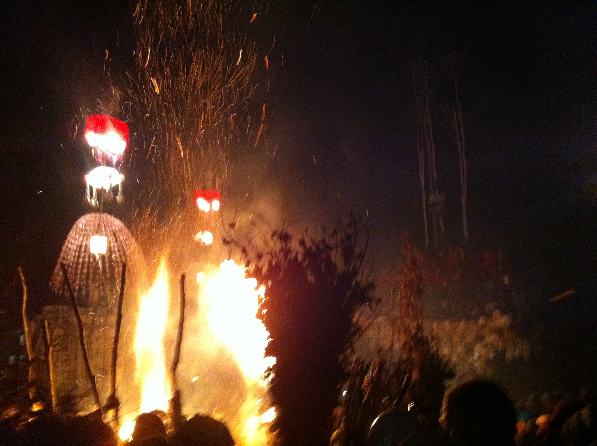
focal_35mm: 35
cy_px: 223
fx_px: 603
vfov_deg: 40.6
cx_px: 298
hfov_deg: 52.7
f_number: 2.8
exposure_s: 1/15
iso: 1000
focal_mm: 3.85
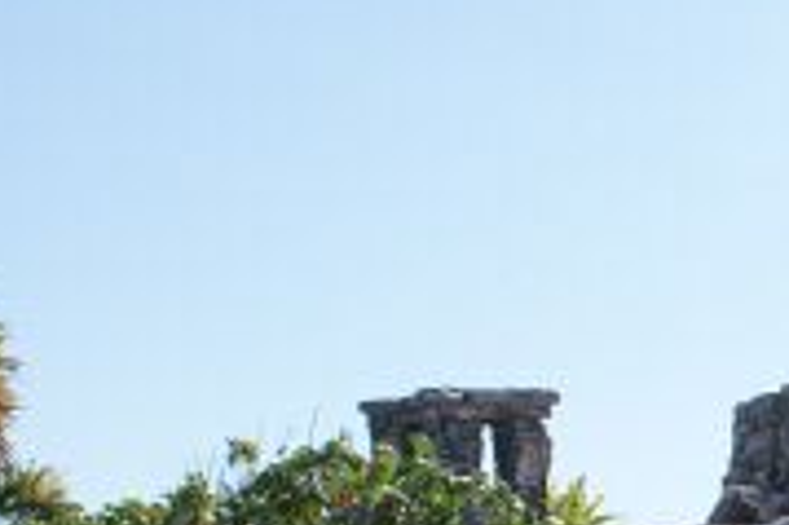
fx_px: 2649
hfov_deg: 16.4
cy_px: 629
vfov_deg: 11.1
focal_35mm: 121
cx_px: 886
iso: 100
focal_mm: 18
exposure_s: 1/160
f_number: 10
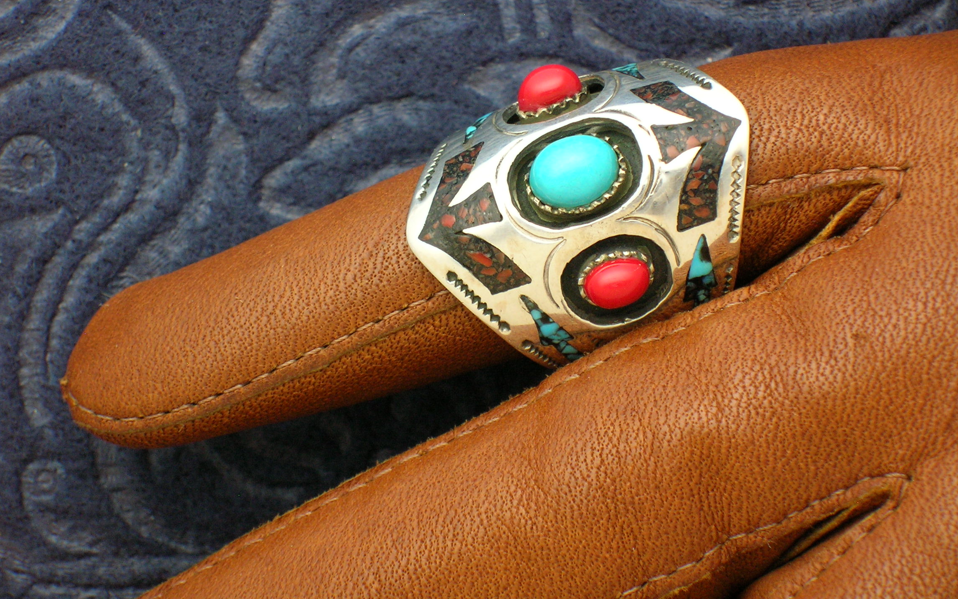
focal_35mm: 105
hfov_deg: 19.8
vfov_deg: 12.5
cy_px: 252
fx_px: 2741
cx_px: 479
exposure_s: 1/3.9
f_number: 4.8
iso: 103
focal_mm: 16.4
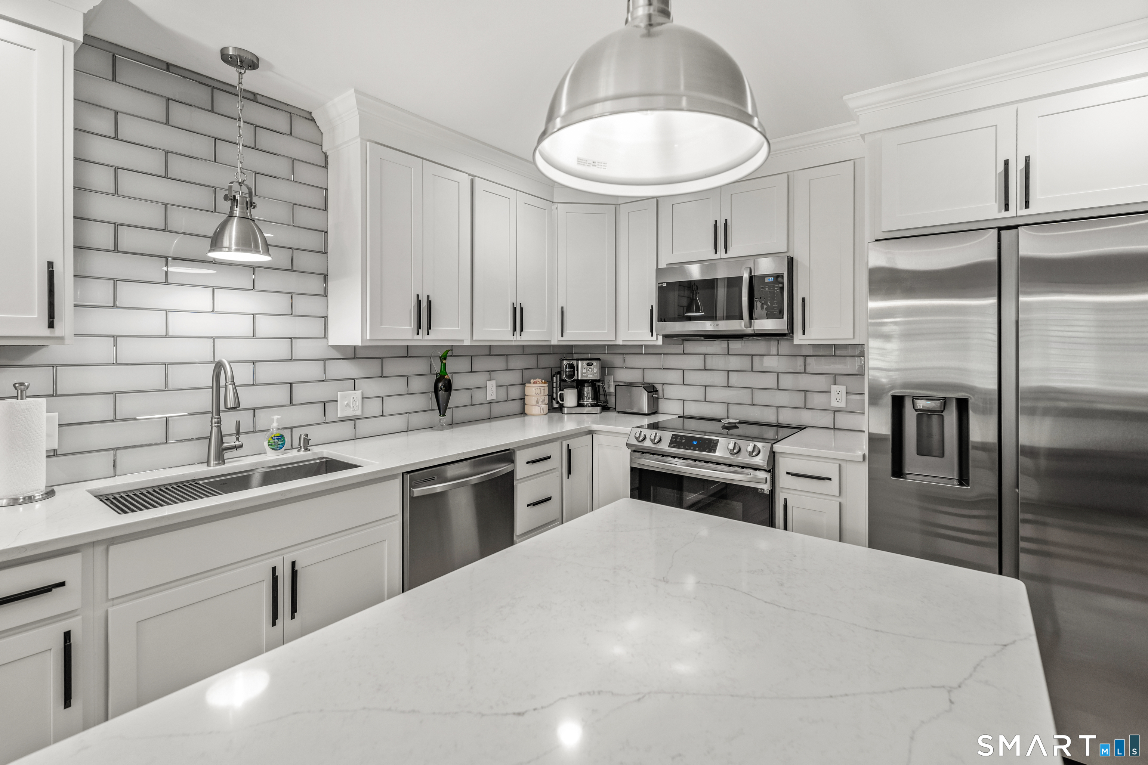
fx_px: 510
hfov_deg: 96.7
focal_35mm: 16
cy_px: 382
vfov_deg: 73.7
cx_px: 574
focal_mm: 16
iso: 400
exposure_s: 1/5
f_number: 5.6
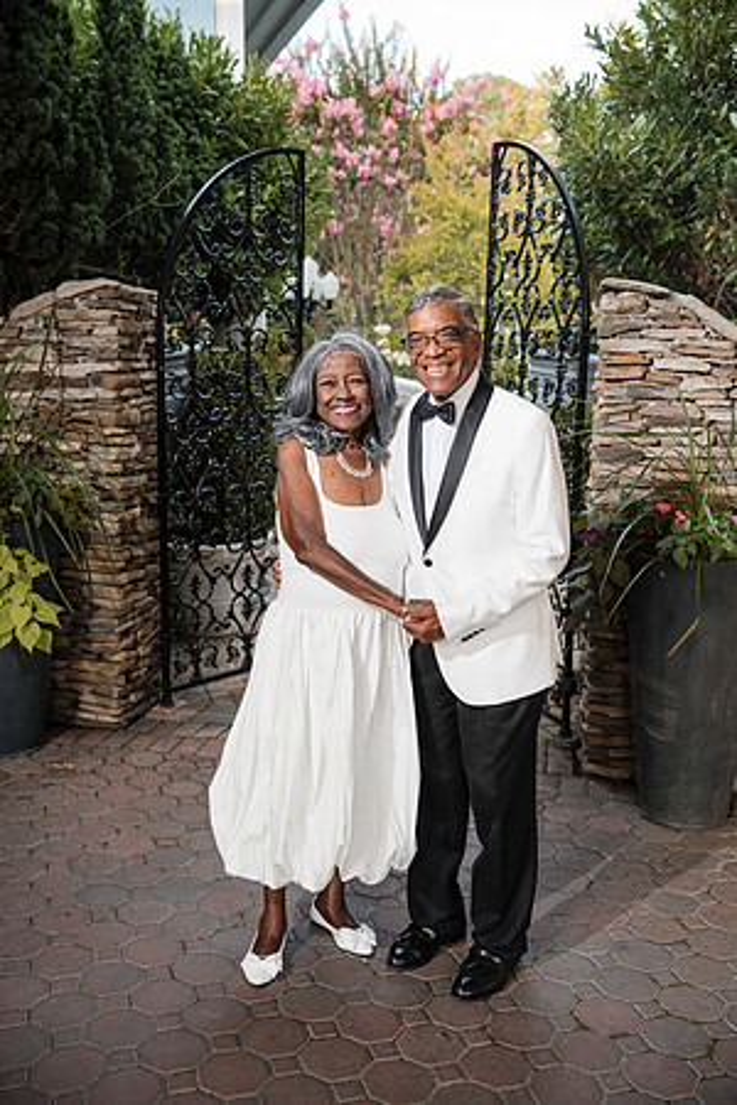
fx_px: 1075
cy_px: 552
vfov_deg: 54.4
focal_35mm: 35
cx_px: 368
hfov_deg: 37.9
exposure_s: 1/250
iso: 640
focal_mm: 35
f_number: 4
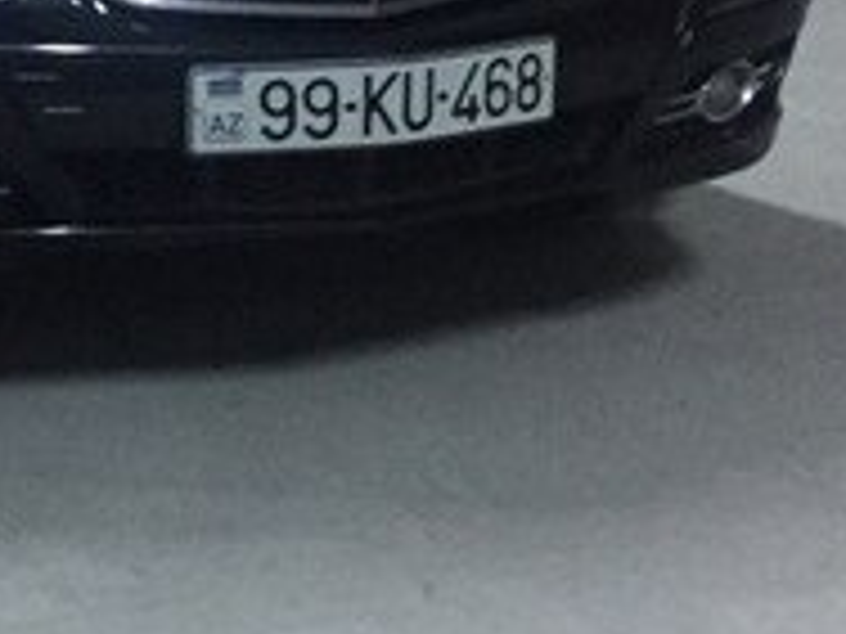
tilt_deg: -8.3
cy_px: -70
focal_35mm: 102
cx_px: -216
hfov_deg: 18.1
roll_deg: +0.8
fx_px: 2493
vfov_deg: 14.2
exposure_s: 1/17
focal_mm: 4.15
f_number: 2.2
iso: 500
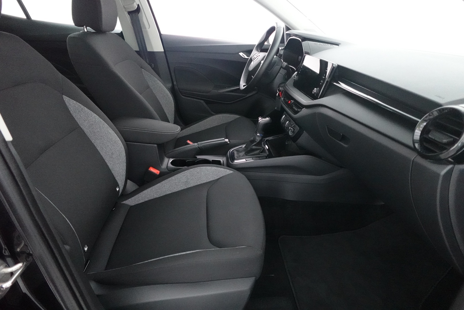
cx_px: 232
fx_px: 258
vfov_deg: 61.9
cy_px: 155
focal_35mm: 20
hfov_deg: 84.0
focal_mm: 7.6
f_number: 2
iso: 5000
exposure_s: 1/80
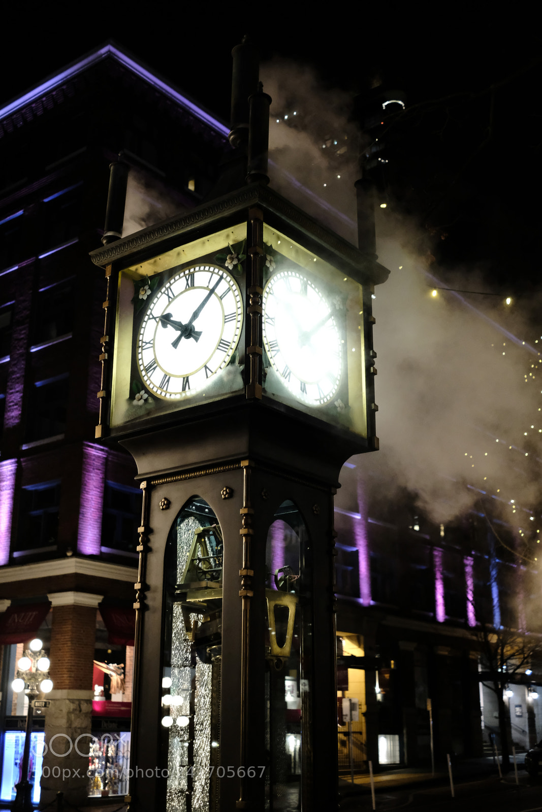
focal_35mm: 41
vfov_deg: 47.4
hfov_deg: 32.6
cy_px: 406
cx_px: 271
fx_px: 926
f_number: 2.8
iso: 4000
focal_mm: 27
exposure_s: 1/80
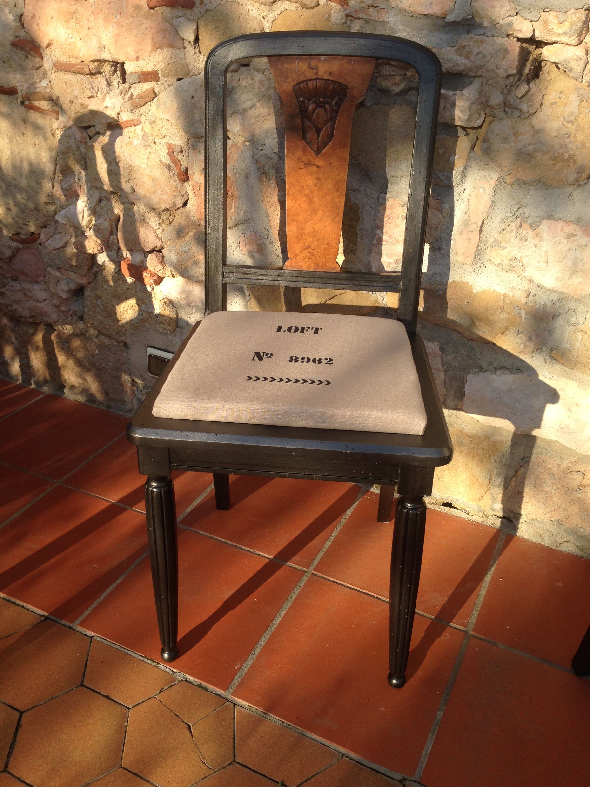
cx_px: 295
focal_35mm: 33
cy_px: 394
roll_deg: -1.4
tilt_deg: -25.1
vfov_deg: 55.4
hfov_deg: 42.9
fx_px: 750
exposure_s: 1/775
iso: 50
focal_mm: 4.12
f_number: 2.4
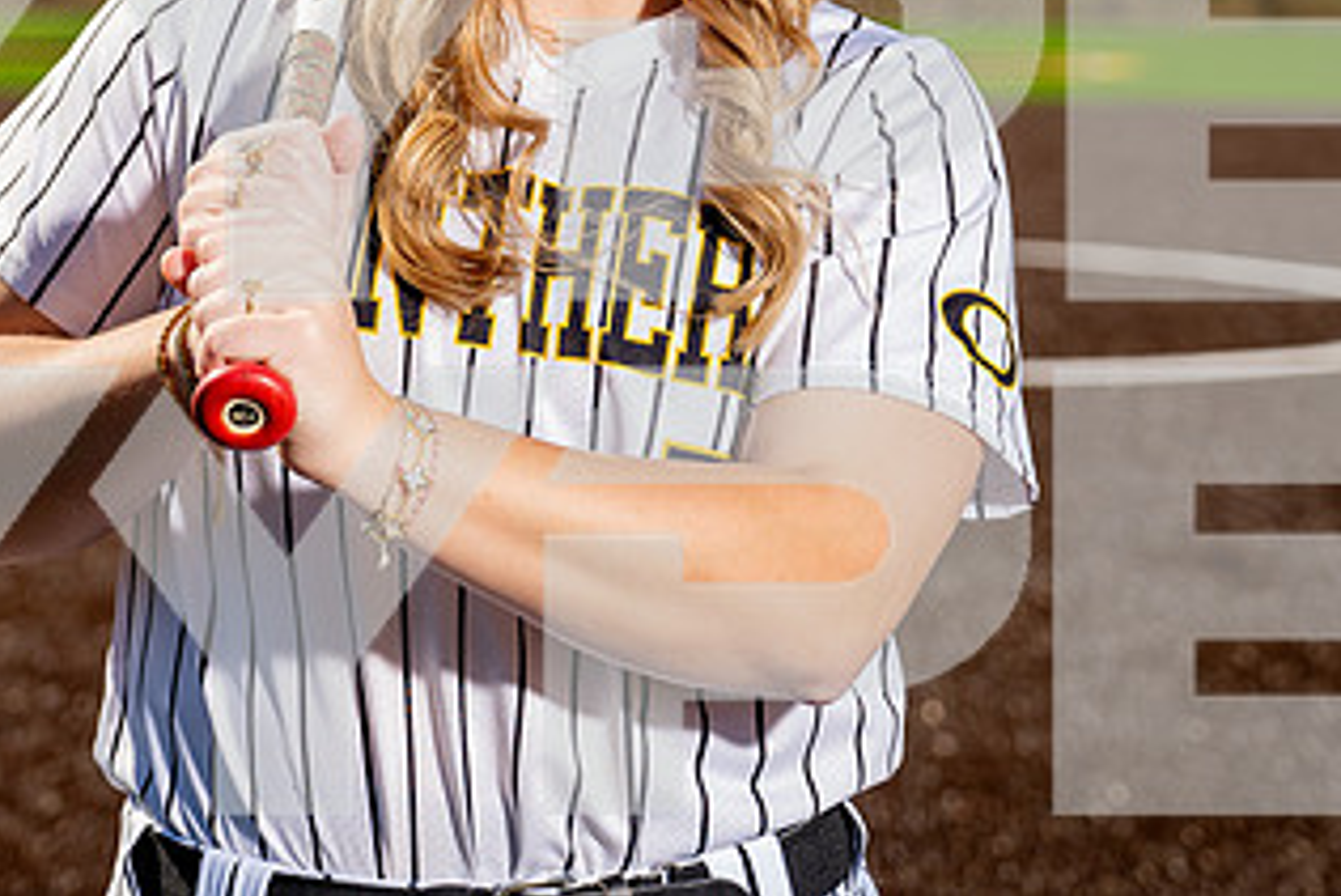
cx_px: 475
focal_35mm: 123
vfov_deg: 11.1
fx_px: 4584
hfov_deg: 16.6
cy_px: 79
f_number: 4
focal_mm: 67
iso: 100
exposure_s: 1/1000
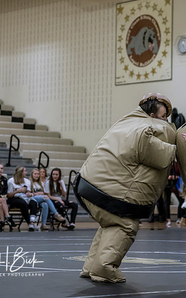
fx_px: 1038
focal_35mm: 128
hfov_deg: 10.2
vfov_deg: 16.3
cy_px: 149
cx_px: 145
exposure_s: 1/1000
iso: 2000
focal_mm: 45
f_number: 2
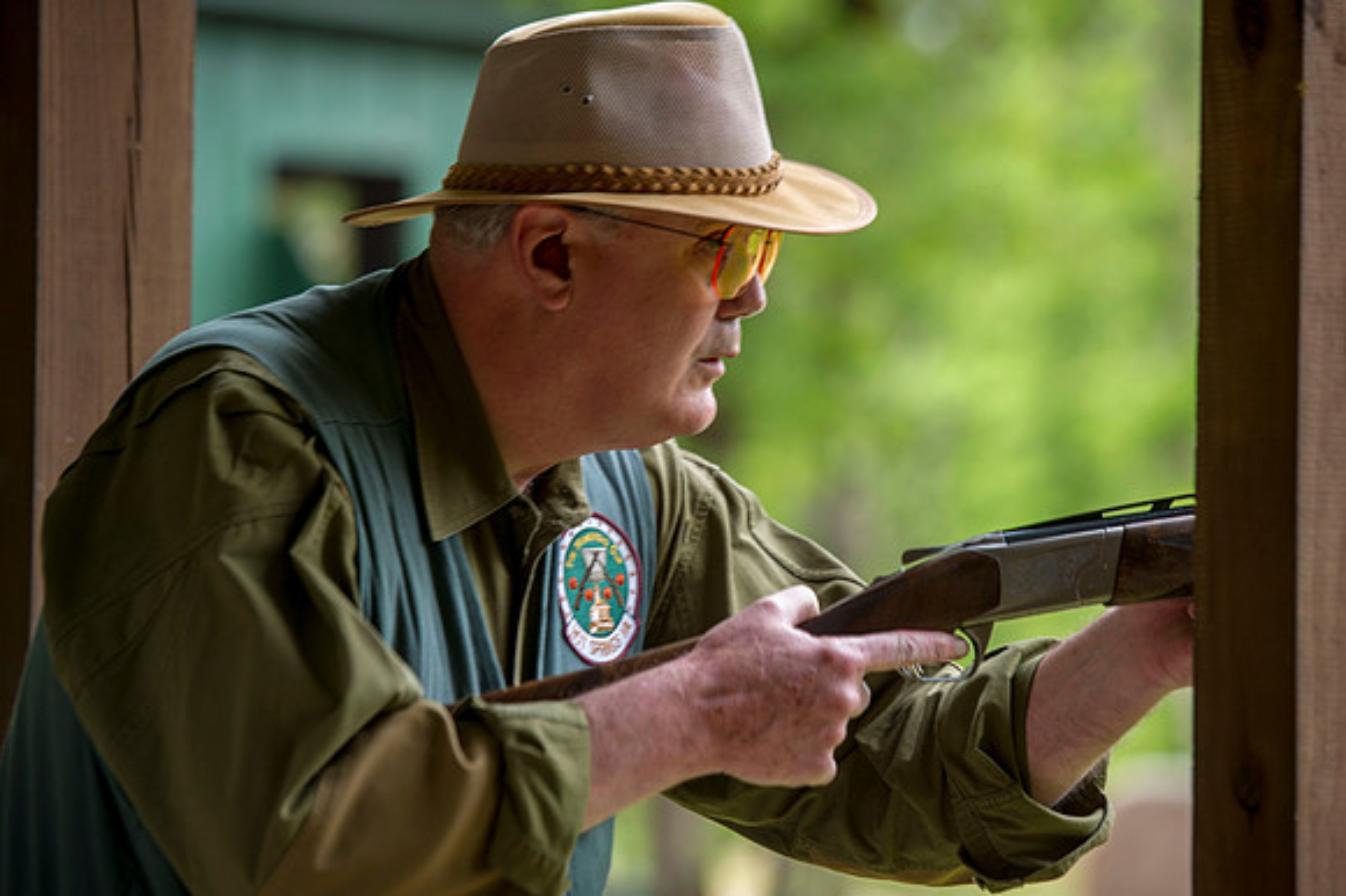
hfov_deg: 12.5
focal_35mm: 165
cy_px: 448
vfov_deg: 8.3
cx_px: 673
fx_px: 6165
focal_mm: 165
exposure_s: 1/80
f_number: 3.5
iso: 200
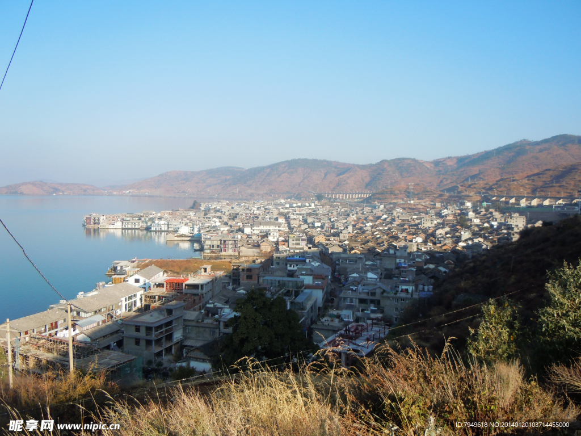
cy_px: 218
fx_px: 504
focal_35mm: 30
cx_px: 290
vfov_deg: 46.8
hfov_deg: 60.0
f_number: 3.5
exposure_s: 1/640
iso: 100
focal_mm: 5.4
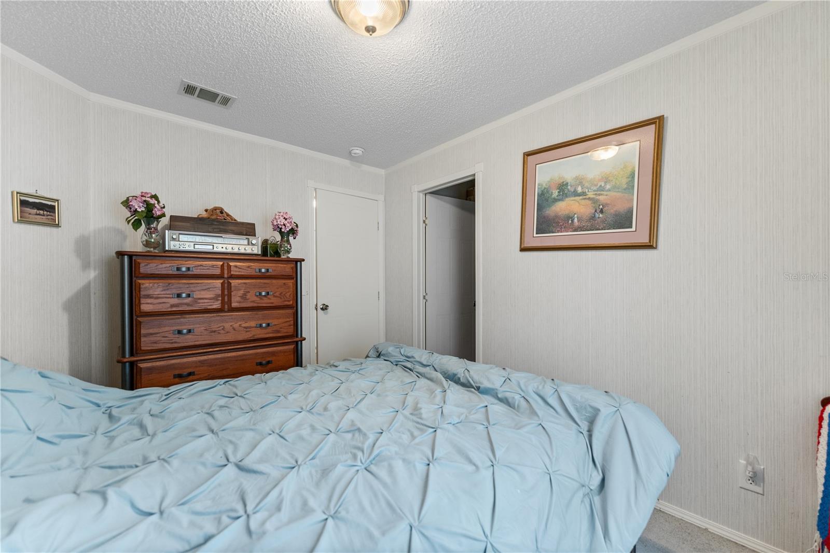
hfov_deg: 104.3
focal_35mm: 14
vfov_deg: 81.2
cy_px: 276
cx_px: 415
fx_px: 323
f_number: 2.8
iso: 1600
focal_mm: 14
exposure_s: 1/30
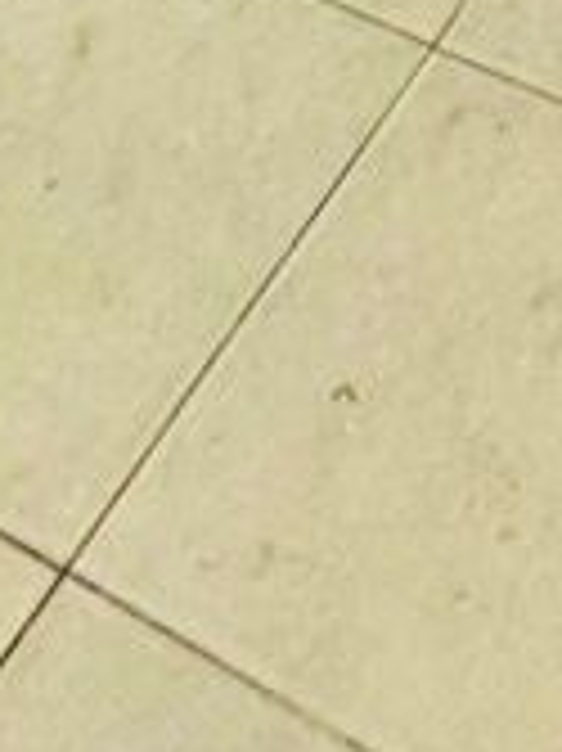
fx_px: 1864
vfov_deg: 11.3
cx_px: 958
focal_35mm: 86
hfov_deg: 15.2
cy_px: -1545
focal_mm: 2.22
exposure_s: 1/50
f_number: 2.2
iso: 400
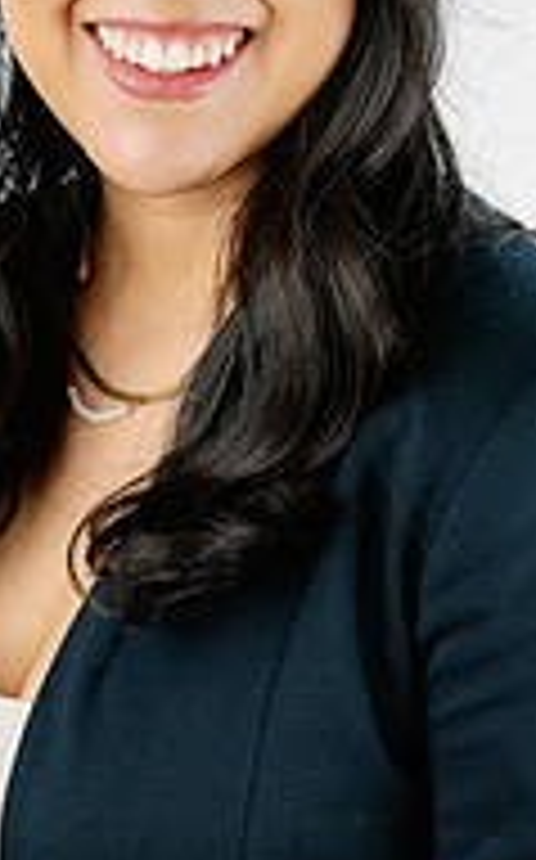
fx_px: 3935
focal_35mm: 168
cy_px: 338
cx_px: 167
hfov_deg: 7.8
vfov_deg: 12.5
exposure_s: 1/160
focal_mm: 70
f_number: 8
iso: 125
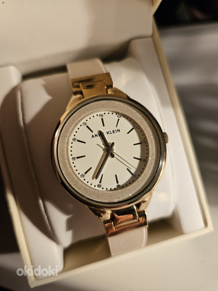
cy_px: 146
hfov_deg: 58.9
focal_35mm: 23
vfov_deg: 73.9
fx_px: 193
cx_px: 109
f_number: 1.8
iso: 250
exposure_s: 1/100
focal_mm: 5.4
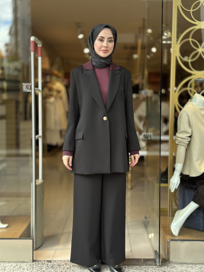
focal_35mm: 48
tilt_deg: -3.9
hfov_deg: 30.3
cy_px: 136
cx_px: 102
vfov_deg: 39.7
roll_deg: -0.9
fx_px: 377
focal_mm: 6.86
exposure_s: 1/172
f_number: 1.78
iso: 100
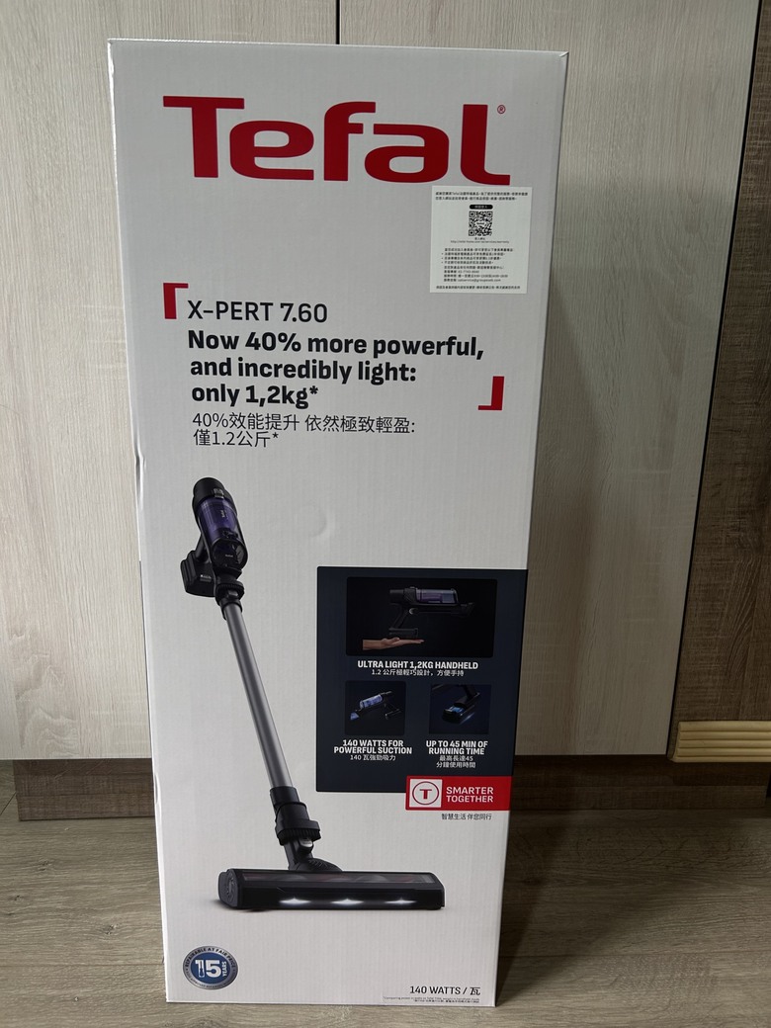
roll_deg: -2.3
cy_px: 514
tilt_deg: -15.1
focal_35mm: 26
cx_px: 386
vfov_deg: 67.3
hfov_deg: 53.1
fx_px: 772
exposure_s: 1/60
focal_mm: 5.7
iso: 80
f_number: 1.5
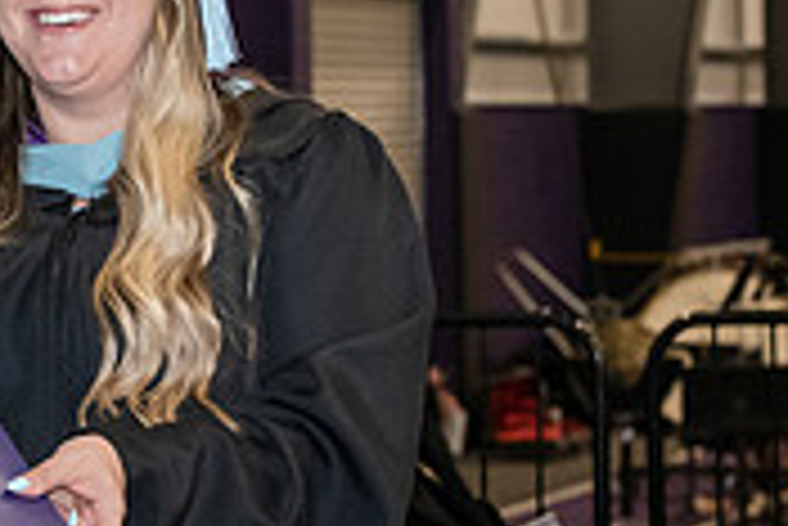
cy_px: 43
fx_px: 5082
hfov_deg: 8.7
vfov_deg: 5.9
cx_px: -221
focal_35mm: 232
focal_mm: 70
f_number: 5.6
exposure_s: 1/200
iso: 2500
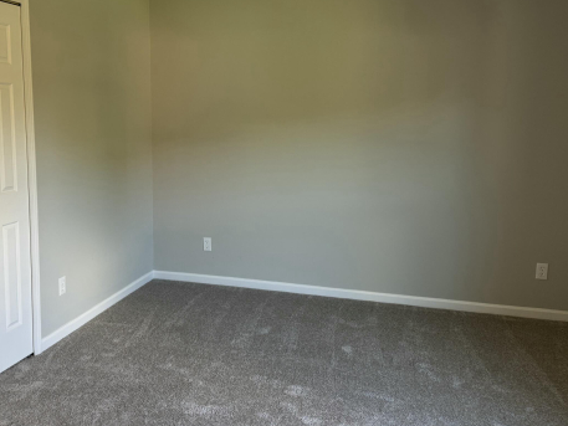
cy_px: 179
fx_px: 574
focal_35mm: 35
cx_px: 201
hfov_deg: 51.9
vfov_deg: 40.6
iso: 160
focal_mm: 6.76
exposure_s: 1/60
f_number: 1.78
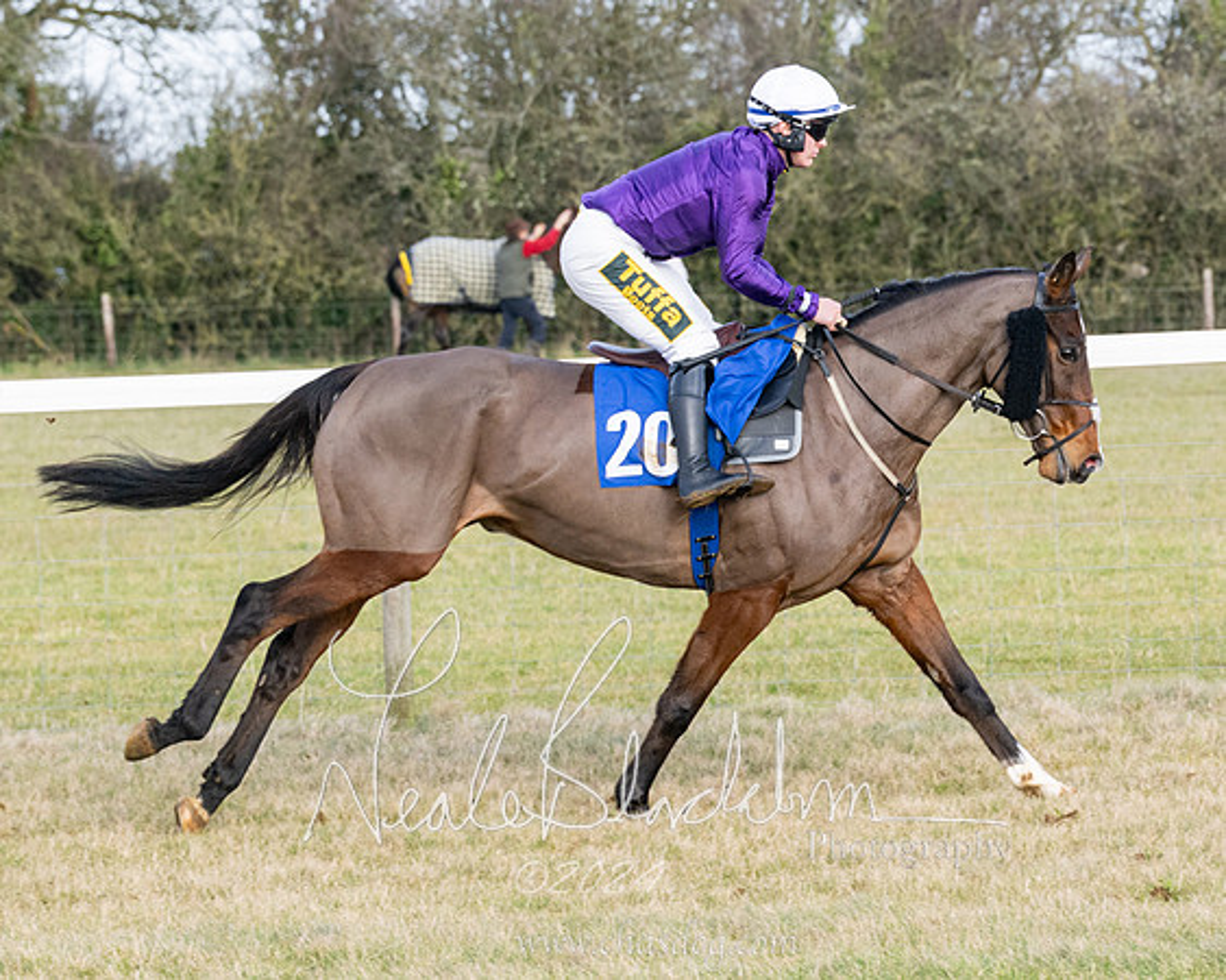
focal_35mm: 223
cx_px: 664
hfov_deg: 8.7
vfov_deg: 6.9
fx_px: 8074
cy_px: 545
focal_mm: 103
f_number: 5
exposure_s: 1/800
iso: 400
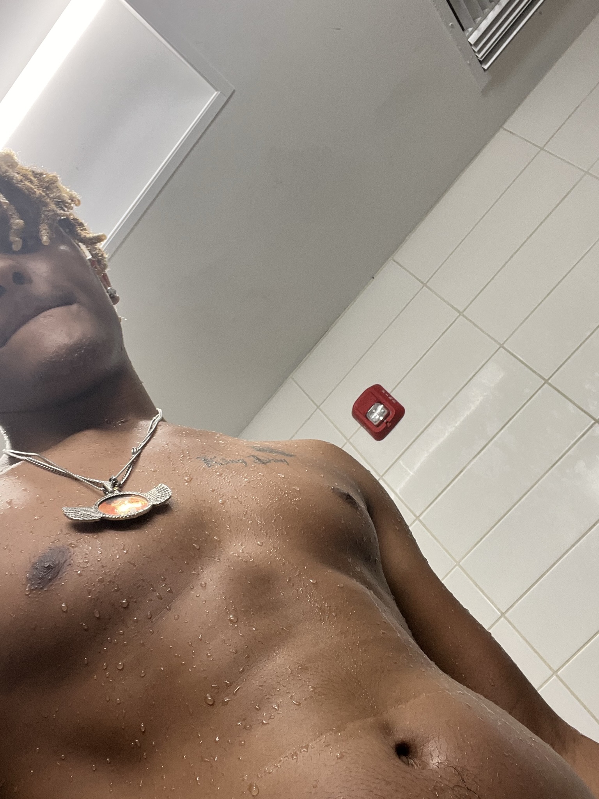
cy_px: 400
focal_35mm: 30
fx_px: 692
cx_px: 300
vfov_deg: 60.0
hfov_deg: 46.8
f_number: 2.2
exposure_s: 1/50
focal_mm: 2.71
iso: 64
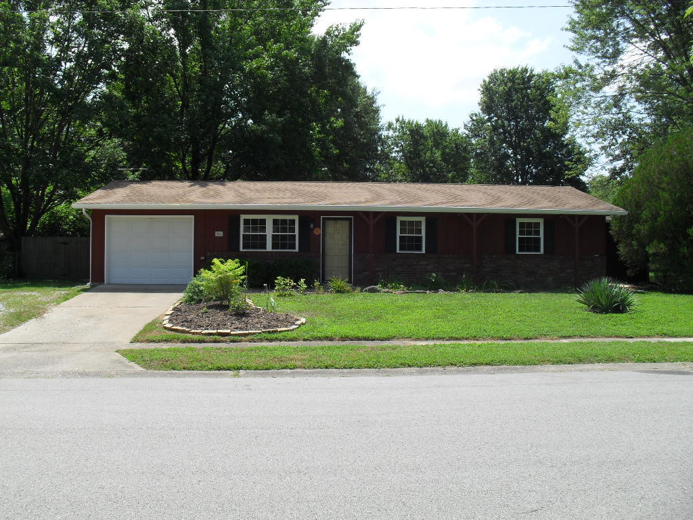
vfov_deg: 40.7
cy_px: 260
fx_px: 701
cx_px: 346
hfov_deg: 52.6
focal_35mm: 35
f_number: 8.4
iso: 100
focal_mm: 6.3
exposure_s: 1/125
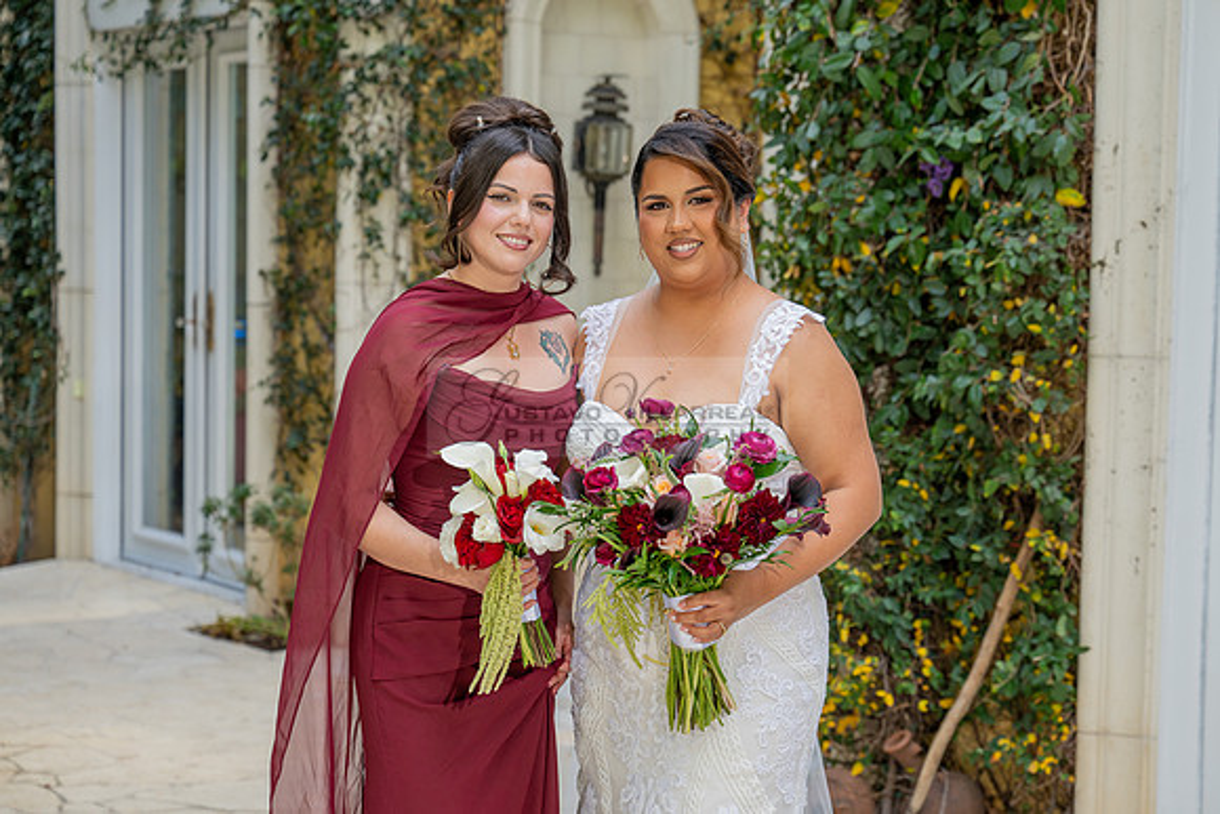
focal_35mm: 80
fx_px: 2712
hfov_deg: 25.3
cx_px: 697
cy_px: 465
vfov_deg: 17.1
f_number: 4
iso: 200
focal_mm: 70
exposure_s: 1/200
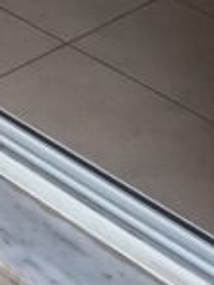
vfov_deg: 9.2
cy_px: -593
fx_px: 1379
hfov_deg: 8.2
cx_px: -300
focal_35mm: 167
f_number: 1.7
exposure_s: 1/50
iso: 256
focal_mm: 5.27
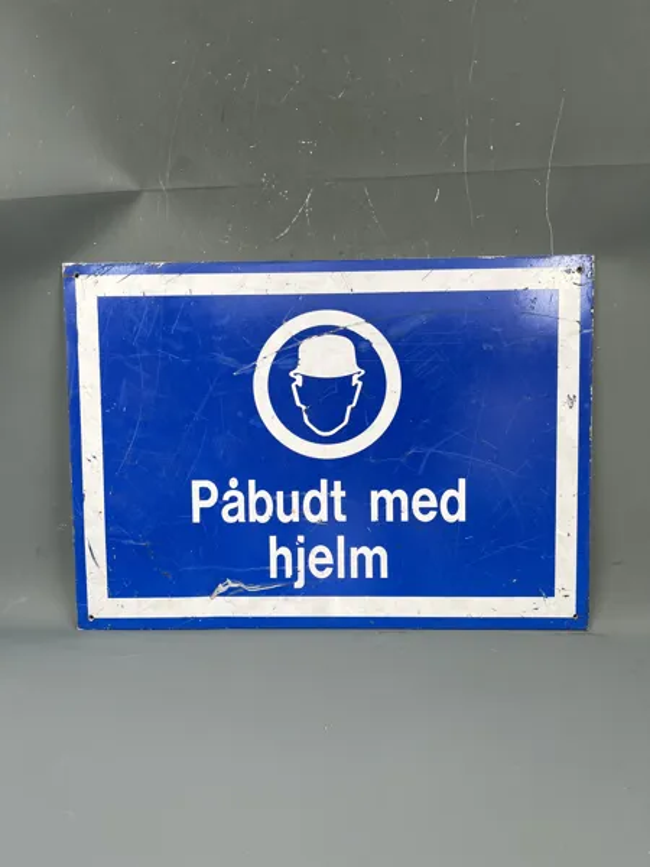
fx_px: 651
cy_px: 434
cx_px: 325
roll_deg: +1.2
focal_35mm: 26
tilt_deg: -27.8
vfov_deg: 67.3
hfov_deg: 53.1
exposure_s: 1/131
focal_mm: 5.1
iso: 32
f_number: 1.6
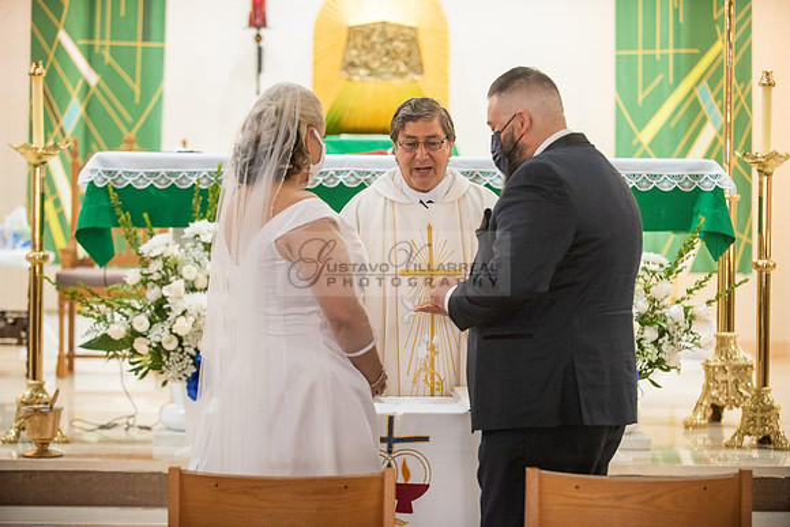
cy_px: 264
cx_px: 395
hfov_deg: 20.0
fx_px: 2239
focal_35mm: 102
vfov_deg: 13.4
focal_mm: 102
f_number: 2.8
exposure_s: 1/160
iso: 2000
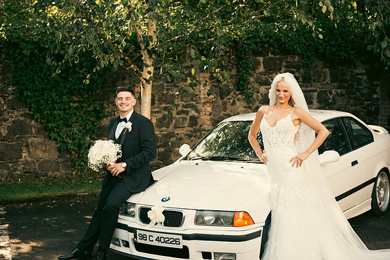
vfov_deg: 21.9
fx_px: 672
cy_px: 130
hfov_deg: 32.4
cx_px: 195
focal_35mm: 62
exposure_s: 1/200
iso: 160
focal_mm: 62
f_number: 3.5
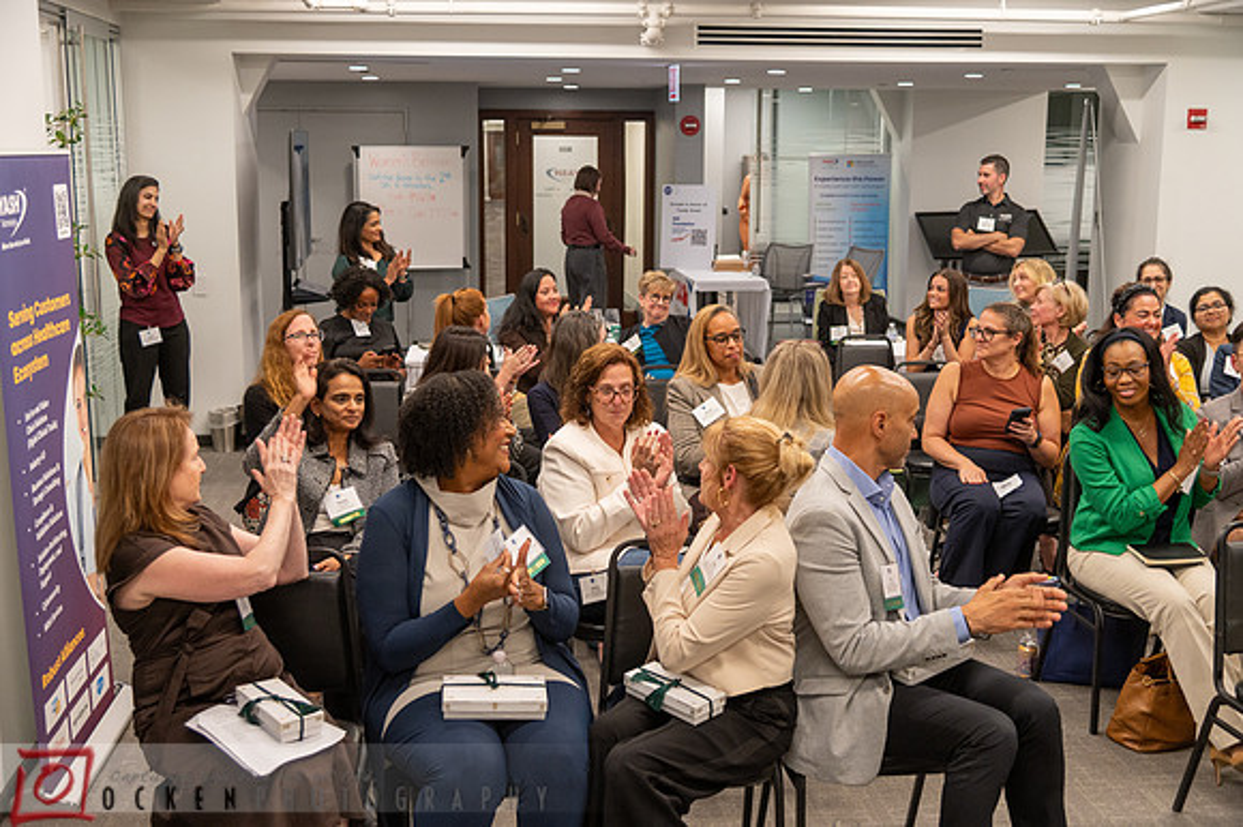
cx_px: 622
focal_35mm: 40
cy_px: 414
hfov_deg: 48.5
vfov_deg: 33.4
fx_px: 1380
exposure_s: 1/160
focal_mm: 40
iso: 1600
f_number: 4
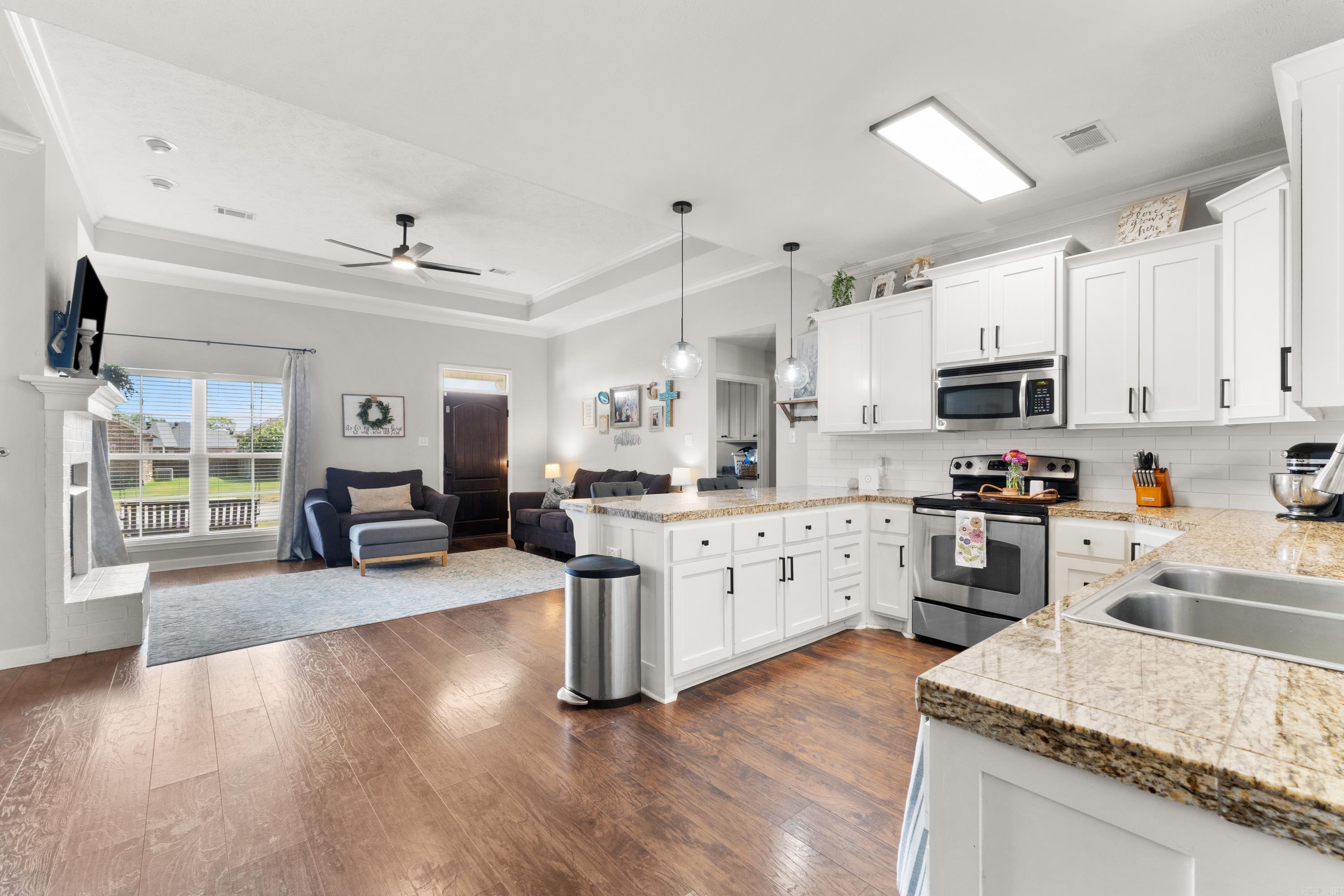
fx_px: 560
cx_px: 672
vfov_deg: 77.3
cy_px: 448
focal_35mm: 15
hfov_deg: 100.4
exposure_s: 1/2.5
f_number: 8
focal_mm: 10
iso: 320
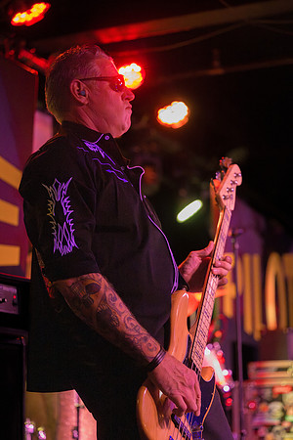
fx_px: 1050
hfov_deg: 15.9
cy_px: 220
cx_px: 146
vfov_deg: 23.6
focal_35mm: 86
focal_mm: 86
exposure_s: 1/250
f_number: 2.8
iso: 16000
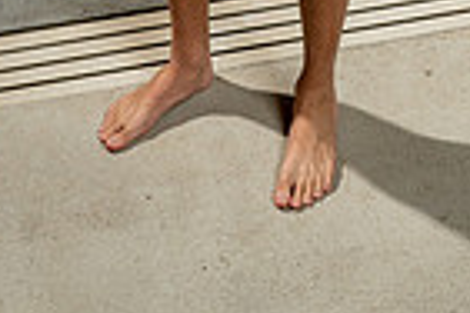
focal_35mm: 112
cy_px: -423
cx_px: 290
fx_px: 1462
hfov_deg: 18.2
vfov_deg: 10.6
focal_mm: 35
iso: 640
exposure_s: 1/250
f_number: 6.3
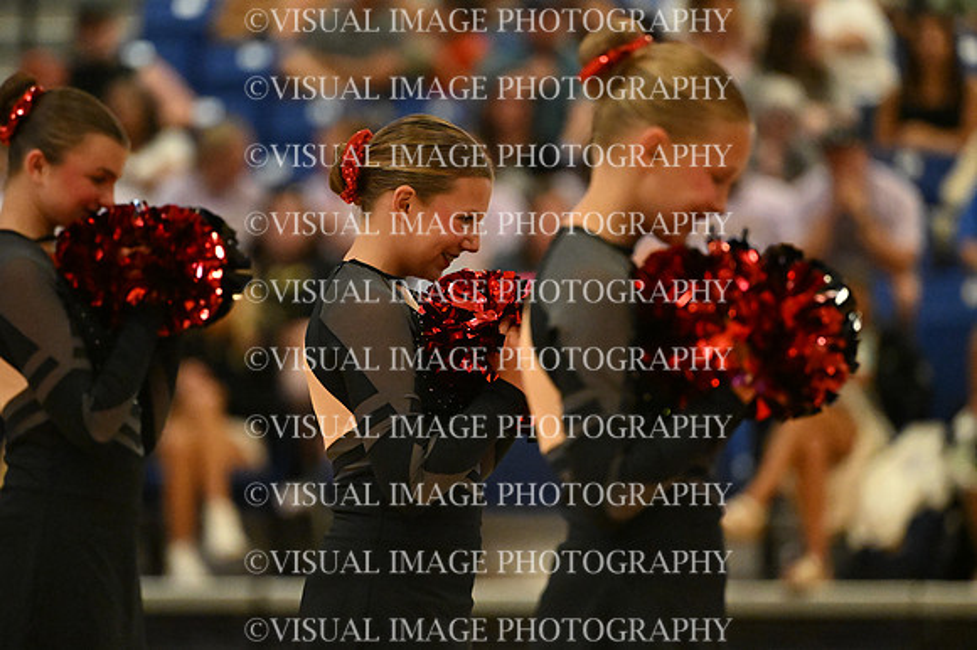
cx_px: 488
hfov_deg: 6.9
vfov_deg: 4.6
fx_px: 8137
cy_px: 325
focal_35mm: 300
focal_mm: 200
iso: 8000
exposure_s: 1/1000
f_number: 2.8
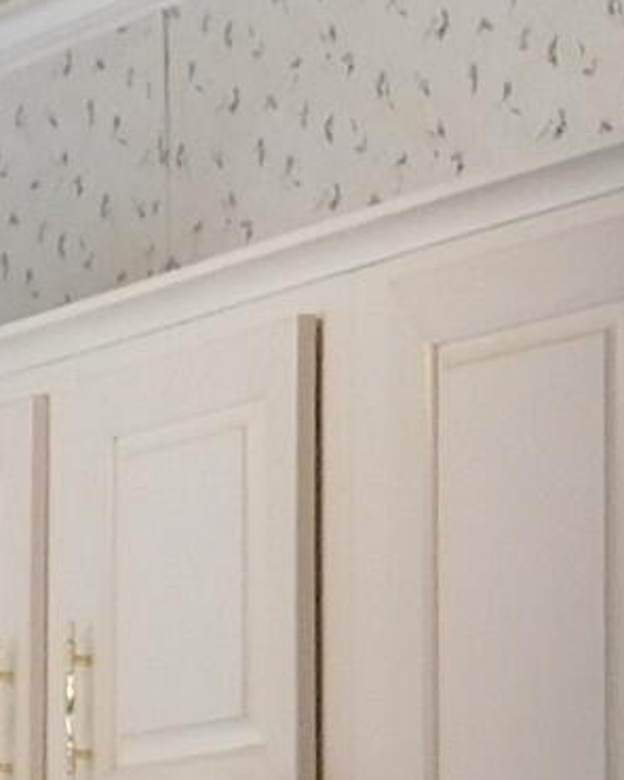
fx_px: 4201
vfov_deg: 10.3
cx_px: 1421
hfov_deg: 7.9
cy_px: 1105
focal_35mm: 182
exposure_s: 1/50
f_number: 3
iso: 125
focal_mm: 4
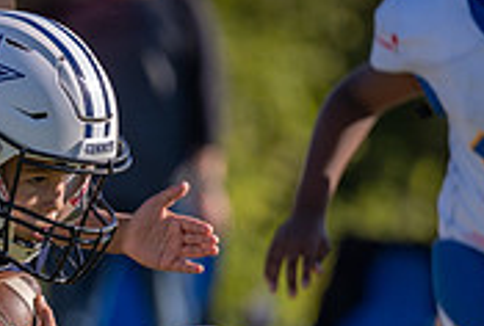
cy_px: 349
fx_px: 12128
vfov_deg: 1.5
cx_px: -158
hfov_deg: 2.3
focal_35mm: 899
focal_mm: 200
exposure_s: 1/2000
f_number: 2.8
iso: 100
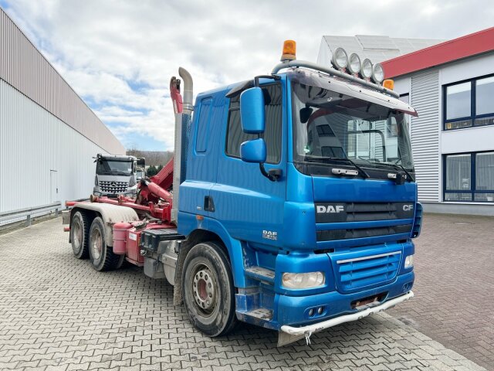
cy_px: 186
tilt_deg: +0.3
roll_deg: -0.2
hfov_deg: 67.3
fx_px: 371
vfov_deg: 53.1
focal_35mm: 26
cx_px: 247
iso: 50
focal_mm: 5.7
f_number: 1.5
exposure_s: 1/1412
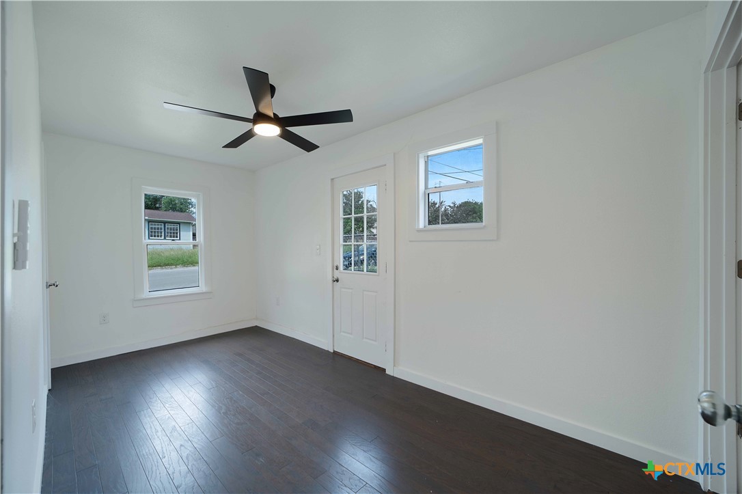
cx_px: 371
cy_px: 247
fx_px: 288
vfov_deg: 81.2
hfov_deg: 104.3
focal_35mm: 14
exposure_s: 1/500
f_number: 8
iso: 200
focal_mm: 14
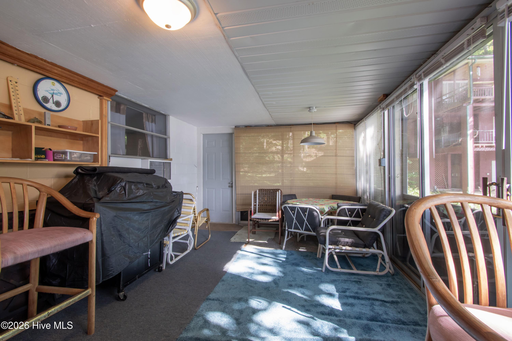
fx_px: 213
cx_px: 256
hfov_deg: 100.4
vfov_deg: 77.3
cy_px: 170
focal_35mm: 15
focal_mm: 10
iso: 320
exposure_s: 1/10
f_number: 10
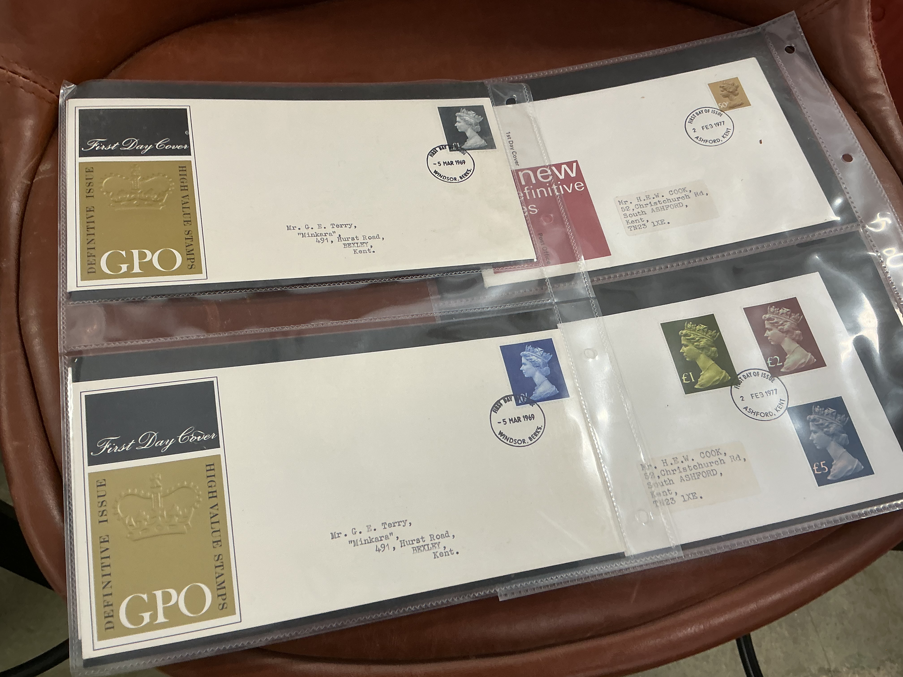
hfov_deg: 61.7
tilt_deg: -67.2
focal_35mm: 29
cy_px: 338
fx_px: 756
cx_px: 452
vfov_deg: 48.2
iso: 40
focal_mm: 3
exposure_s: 1/50
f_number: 1.8
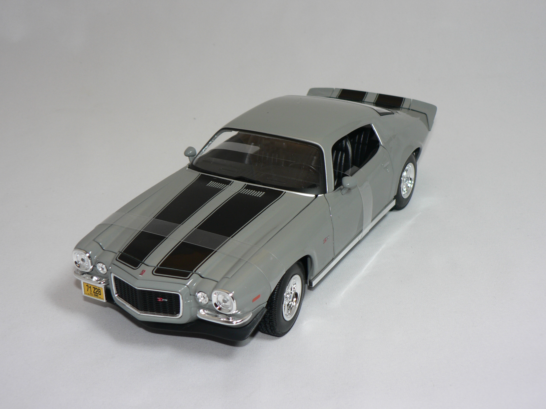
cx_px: 273
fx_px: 820
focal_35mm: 52
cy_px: 204
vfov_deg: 28.0
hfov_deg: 36.8
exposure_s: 1/60
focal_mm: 8.7
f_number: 2.8
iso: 80
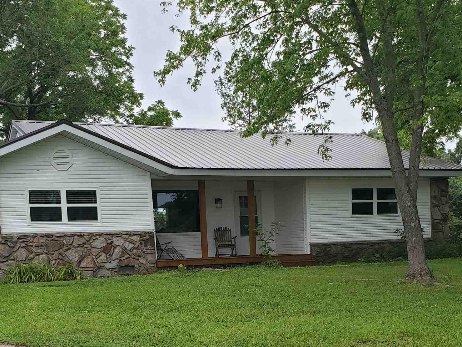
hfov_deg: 35.5
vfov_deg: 26.1
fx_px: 721
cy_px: 314
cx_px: 251
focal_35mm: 54
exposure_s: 1/838
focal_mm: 4.3
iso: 50
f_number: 2.4
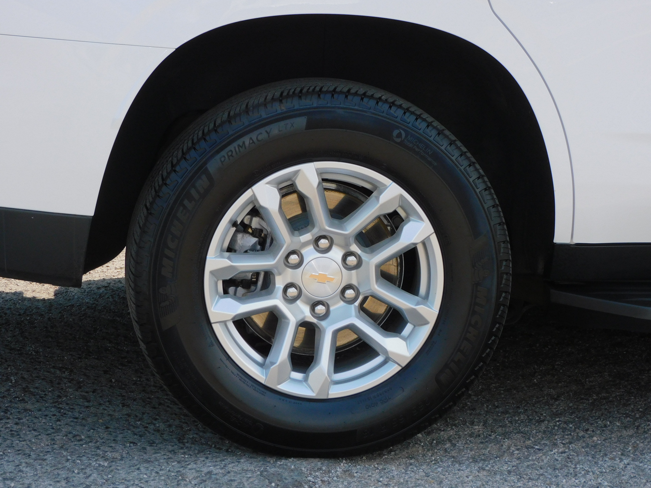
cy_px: 244
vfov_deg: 11.0
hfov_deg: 14.6
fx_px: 2539
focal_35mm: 135
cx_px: 326
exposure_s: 1/320
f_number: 5
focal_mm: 24.2
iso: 125
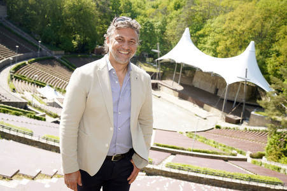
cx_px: 144
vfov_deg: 37.8
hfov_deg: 54.5
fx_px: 279
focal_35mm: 35
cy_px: 96
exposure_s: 1/250
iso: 100
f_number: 4.5
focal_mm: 35
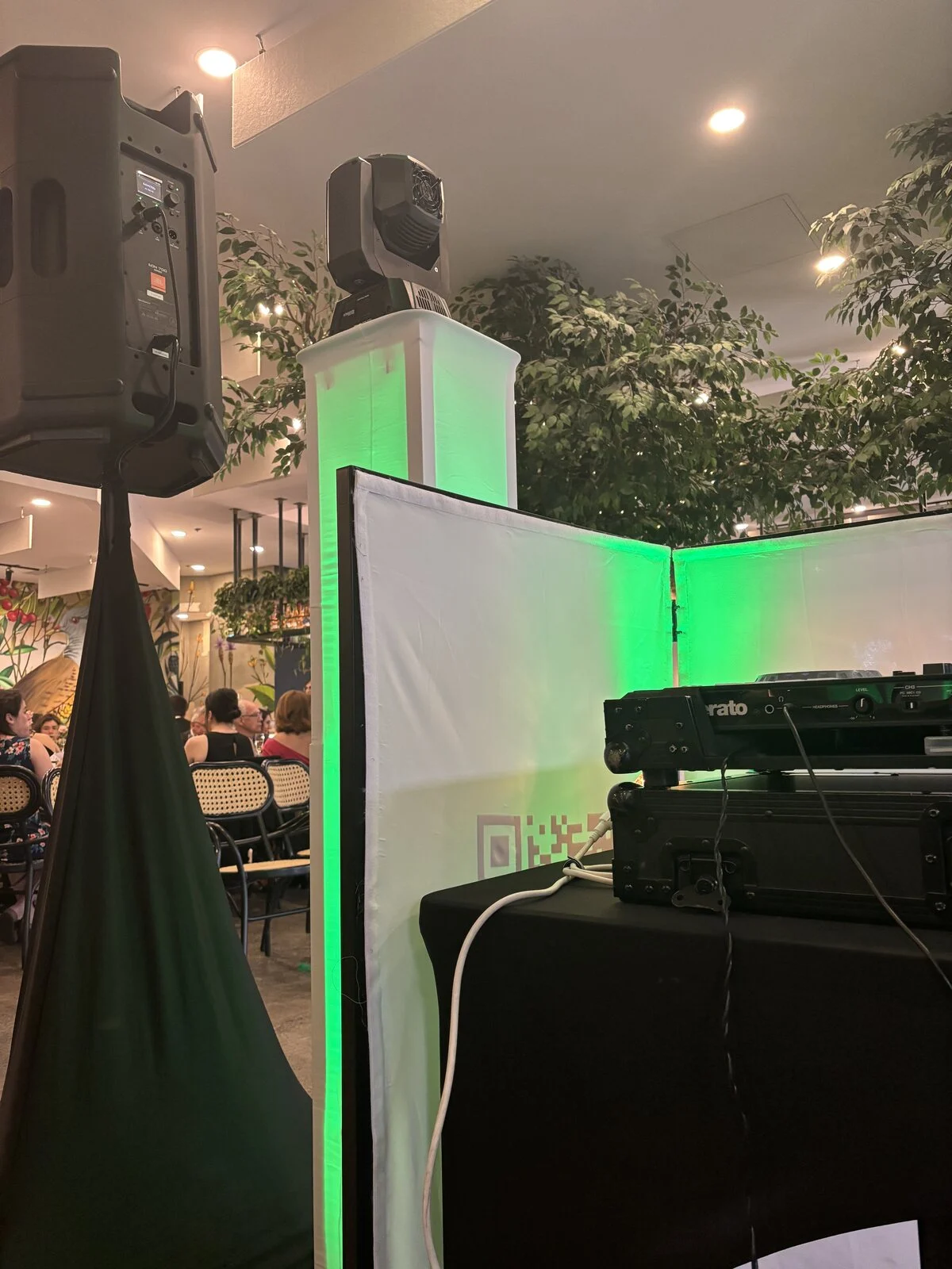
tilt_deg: +5.8
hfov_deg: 53.1
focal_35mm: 26
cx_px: 476
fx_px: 953
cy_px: 634
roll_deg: +0.5
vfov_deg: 67.3
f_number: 1.6
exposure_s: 1/60
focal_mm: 5.96
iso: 400
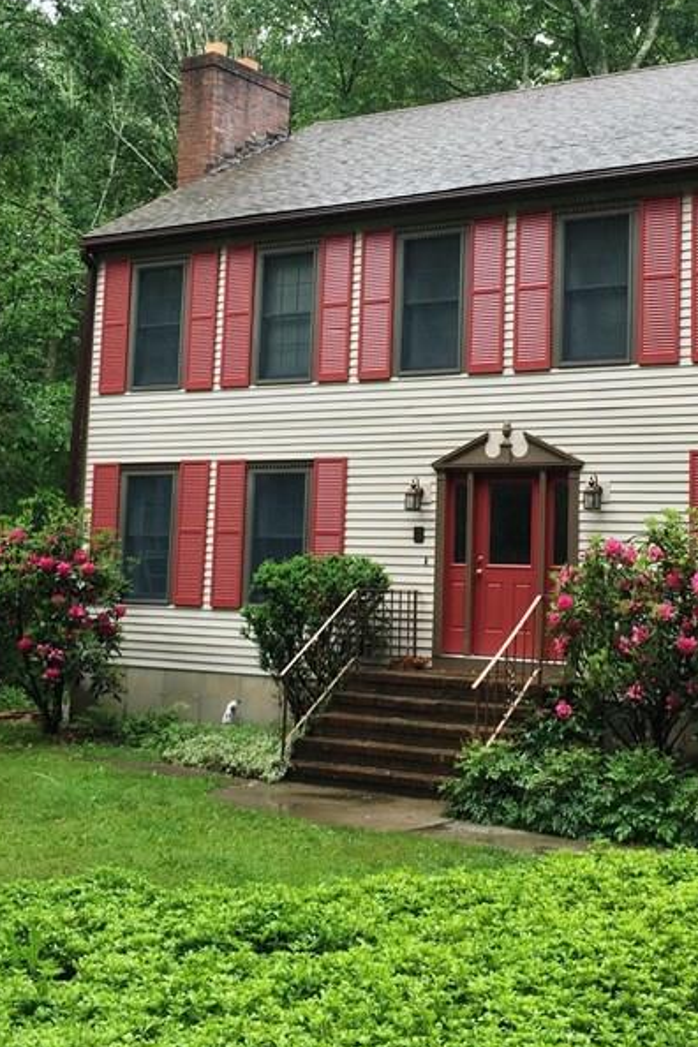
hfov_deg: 26.0
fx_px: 1512
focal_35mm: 52
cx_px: 404
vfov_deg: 38.0
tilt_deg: +7.4
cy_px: 395
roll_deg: -2.5
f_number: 2.2
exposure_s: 1/120
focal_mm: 4.15
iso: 32
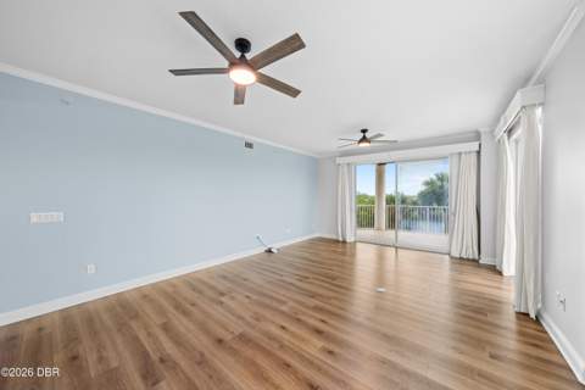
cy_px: 195
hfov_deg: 112.6
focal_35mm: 12
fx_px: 195
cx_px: 292
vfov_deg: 90.0
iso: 100
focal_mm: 12
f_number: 9
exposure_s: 1.3
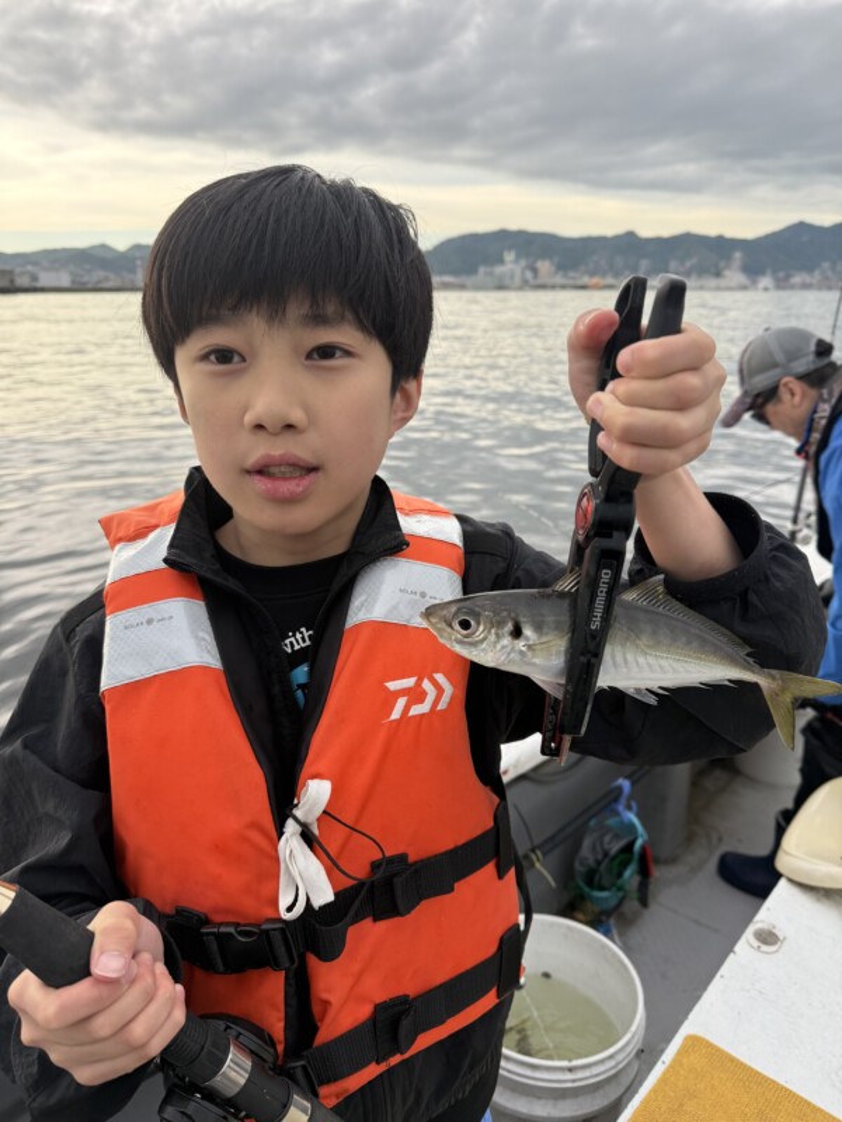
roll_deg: +1.8
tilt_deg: -18.4
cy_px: 561
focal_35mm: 24
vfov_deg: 71.6
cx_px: 421
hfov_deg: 56.8
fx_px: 778
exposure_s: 1/735
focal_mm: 6.76
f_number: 1.78
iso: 100
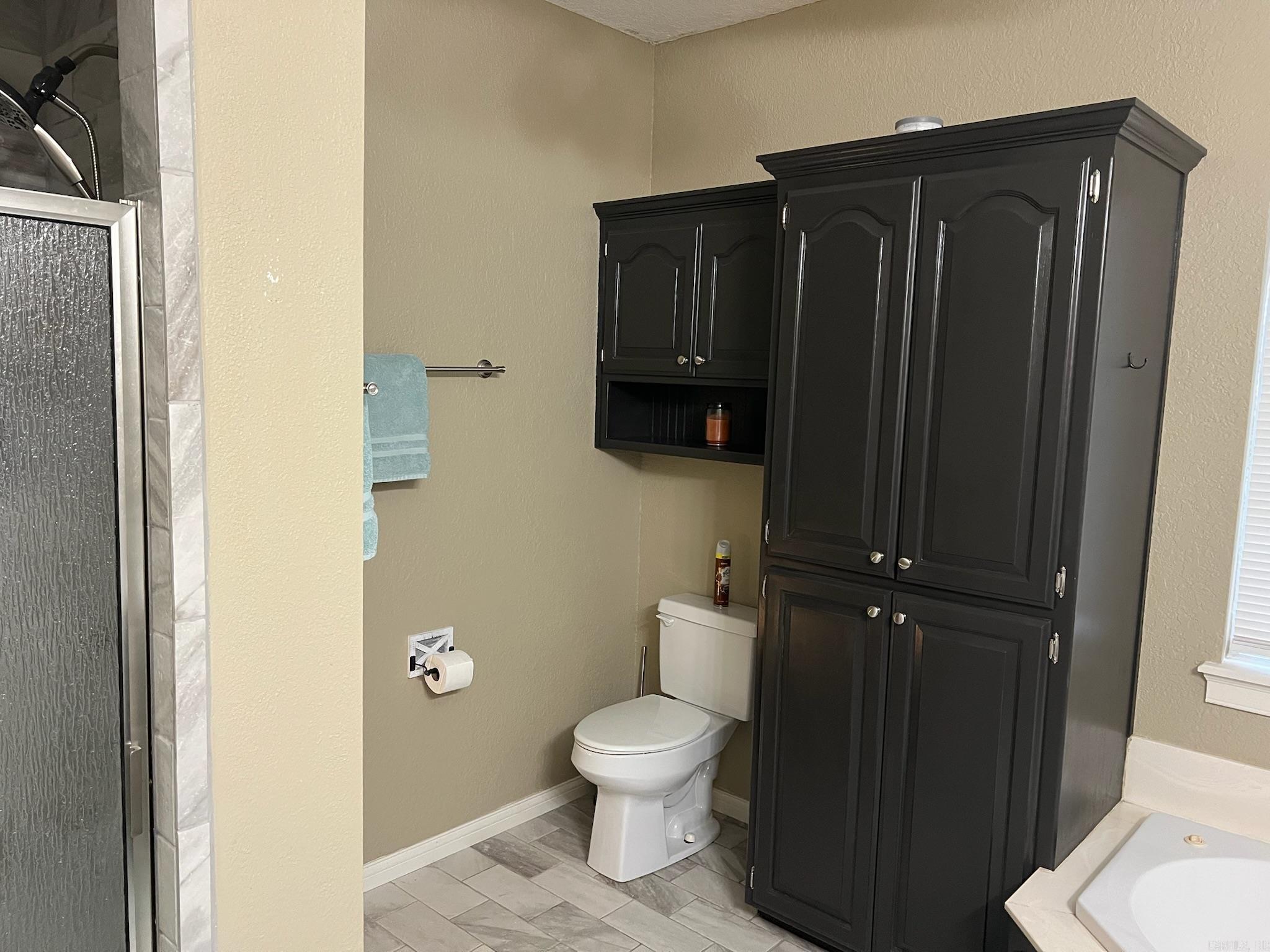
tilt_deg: -6.6
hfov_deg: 67.3
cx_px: 635
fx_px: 954
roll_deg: -1.4
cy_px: 476
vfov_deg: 53.1
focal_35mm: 26
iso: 320
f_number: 1.5
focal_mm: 5.7
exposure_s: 1/60
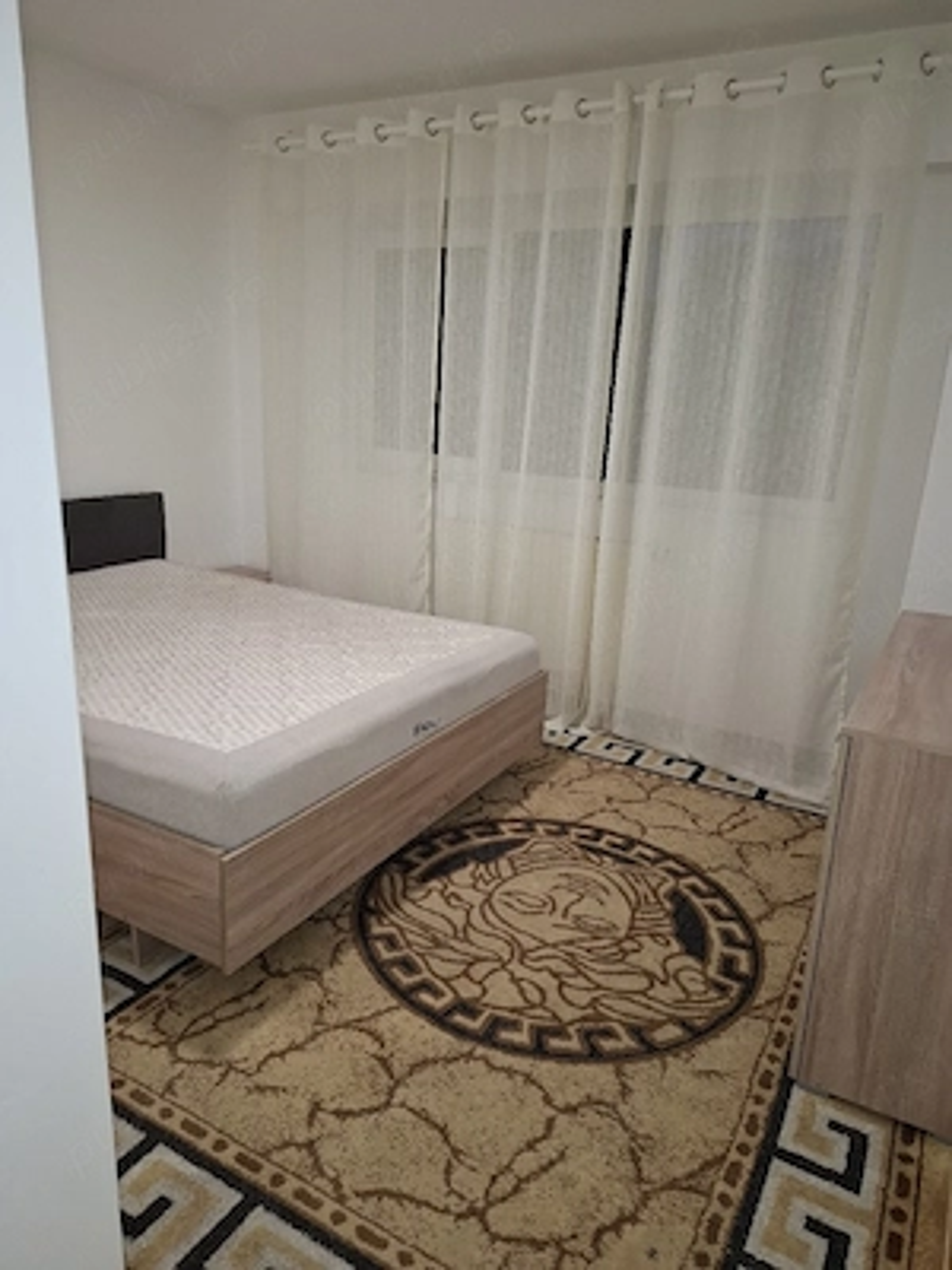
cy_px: 635
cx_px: 476
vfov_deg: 73.9
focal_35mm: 23
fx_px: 843
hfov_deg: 58.9
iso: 250
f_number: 1.8
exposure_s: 1/50
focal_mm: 5.54
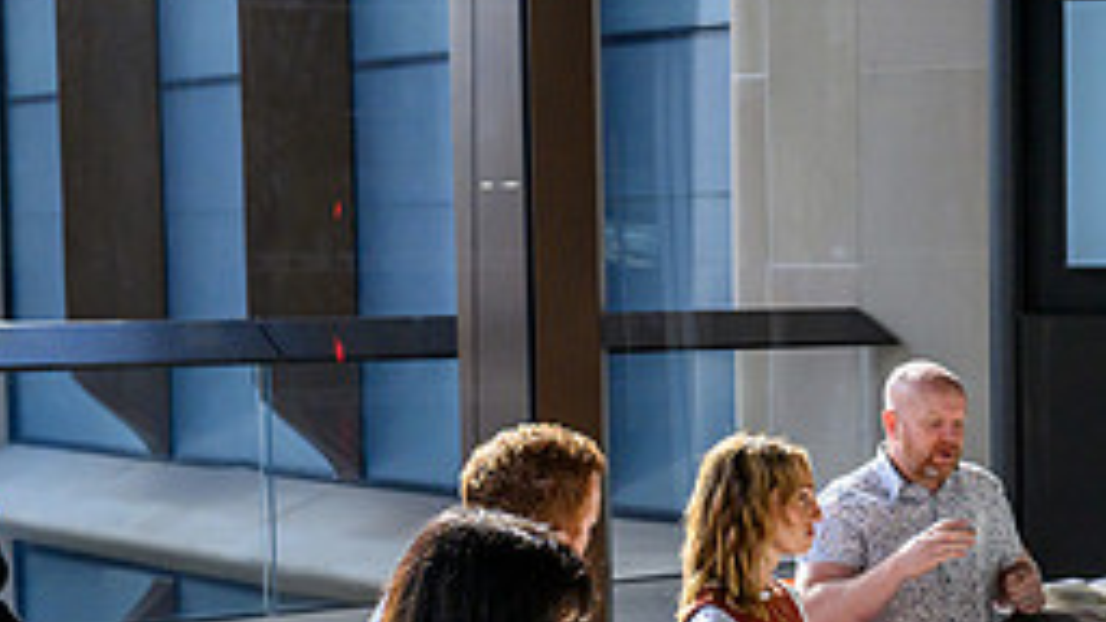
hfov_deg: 21.5
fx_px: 2757
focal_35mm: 94
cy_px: 495
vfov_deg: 12.8
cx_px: 1231
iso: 720
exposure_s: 1/1250
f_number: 5.6
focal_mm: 39
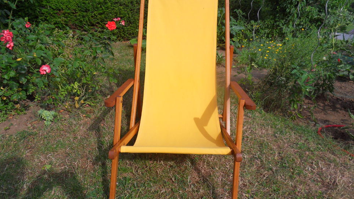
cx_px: 172
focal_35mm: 27
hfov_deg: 69.8
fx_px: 253
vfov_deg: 42.7
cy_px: 77
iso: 80
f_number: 7.5
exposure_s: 1/250
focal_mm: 4.2
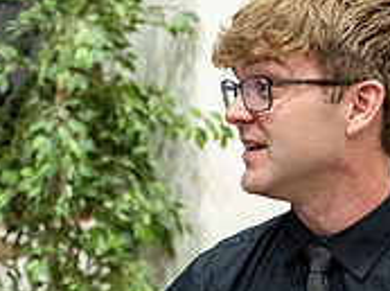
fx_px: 1181
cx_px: 61
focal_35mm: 105
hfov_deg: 18.5
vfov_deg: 13.9
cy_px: 270
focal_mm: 32.5
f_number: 2.8
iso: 4000
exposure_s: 1/250
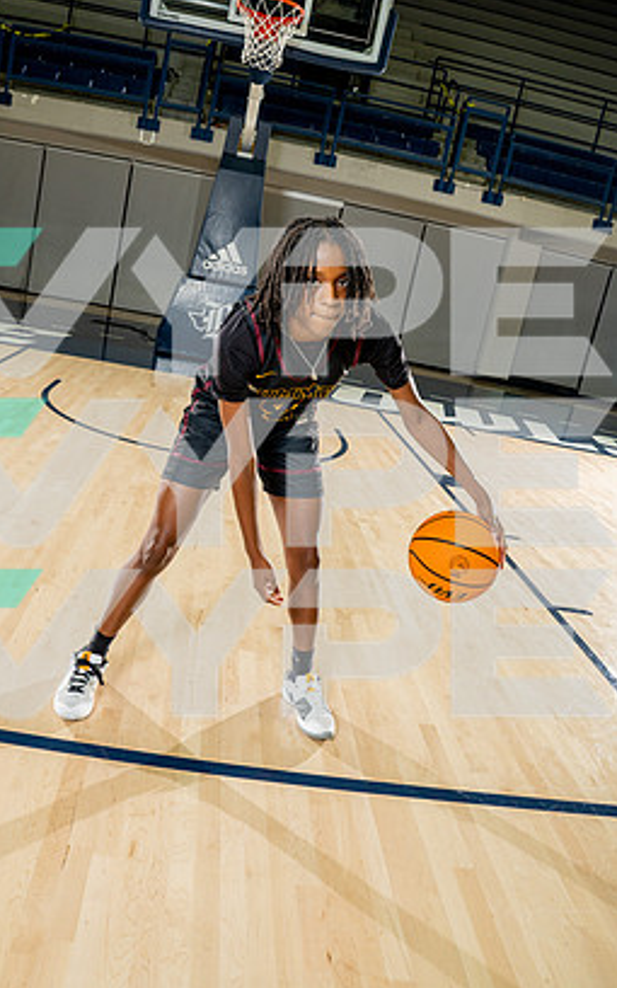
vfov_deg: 68.4
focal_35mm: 27
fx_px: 726
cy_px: 475
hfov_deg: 45.9
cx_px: 259
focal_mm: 24
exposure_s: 1/250
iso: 640
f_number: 8
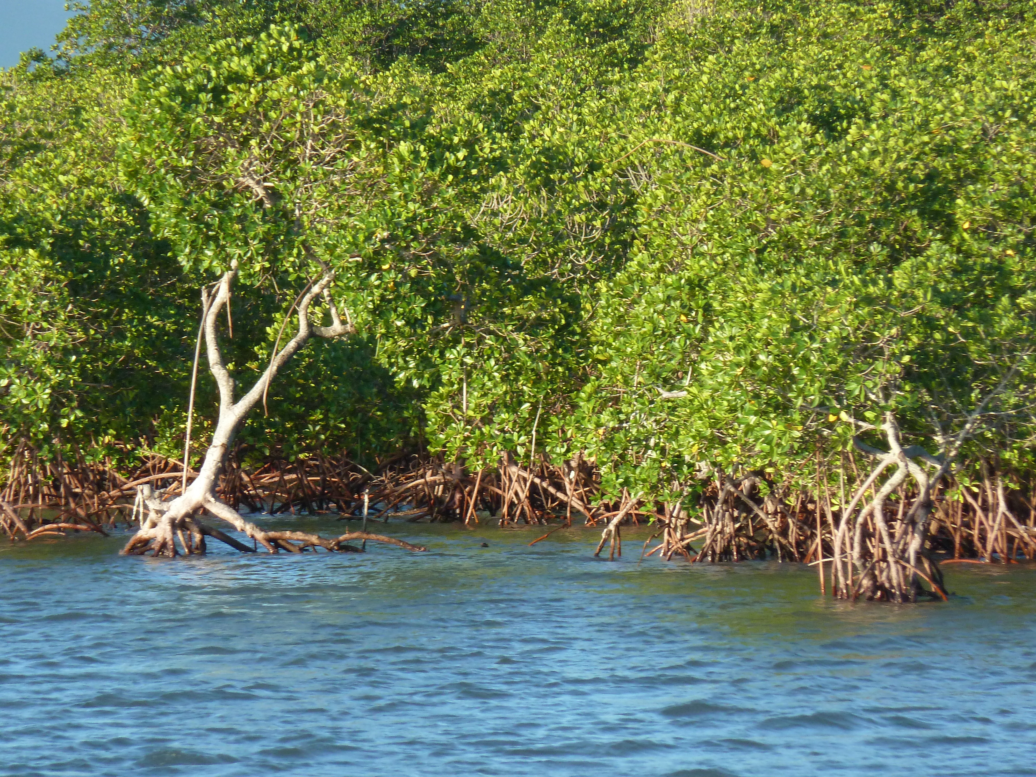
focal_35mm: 350
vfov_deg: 4.2
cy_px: 388
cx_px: 518
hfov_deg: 5.7
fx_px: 10475
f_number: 4.9
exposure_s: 1/250
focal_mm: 49.2
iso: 200
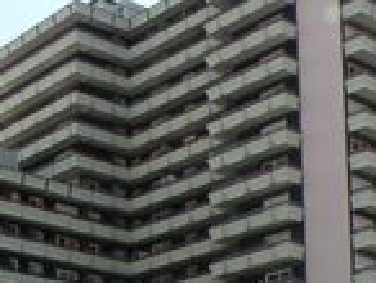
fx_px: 1023
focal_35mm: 94
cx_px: 18
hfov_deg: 20.3
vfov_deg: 14.7
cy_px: 423
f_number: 5.6
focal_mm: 4.7
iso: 64
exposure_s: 1/217
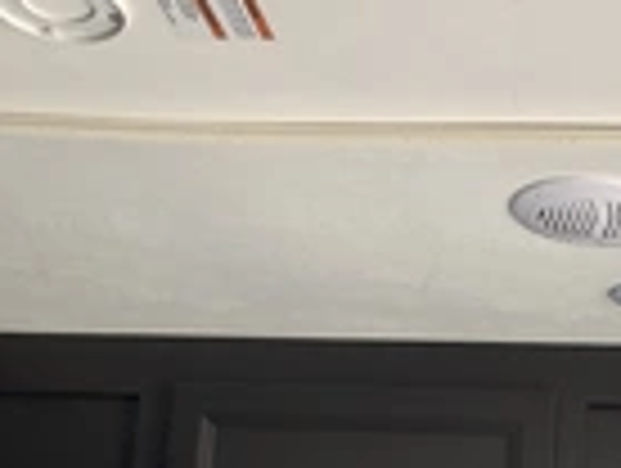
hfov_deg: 22.4
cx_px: 608
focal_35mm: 84
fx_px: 1510
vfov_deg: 17.3
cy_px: 459
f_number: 1.8
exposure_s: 1/122
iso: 50
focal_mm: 3
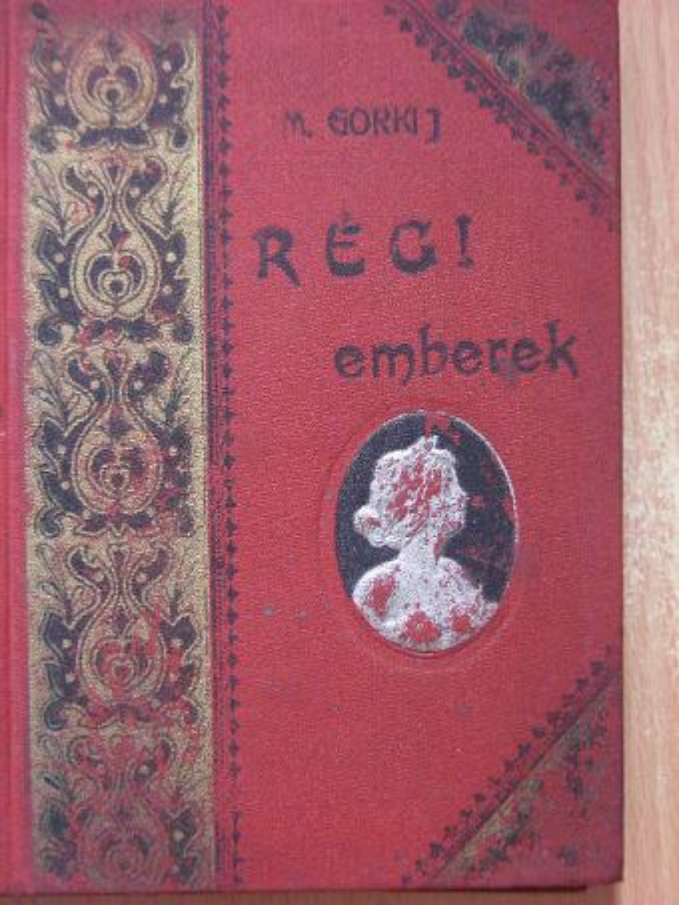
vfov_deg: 17.4
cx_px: 340
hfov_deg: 13.1
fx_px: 2954
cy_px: 452
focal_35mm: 113
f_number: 3.5
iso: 200
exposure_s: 1/29
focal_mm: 18.9
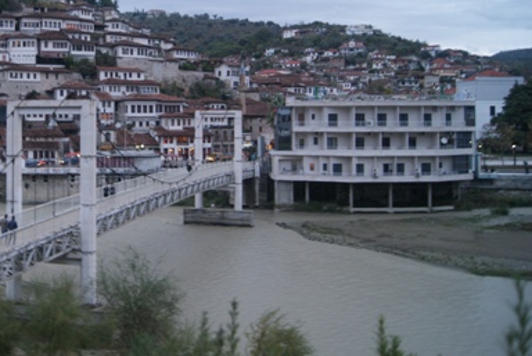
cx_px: 100
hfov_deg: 41.5
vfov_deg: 29.6
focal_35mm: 45
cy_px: 97
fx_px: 666
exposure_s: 1/8
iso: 400
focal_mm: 18
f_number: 3.5
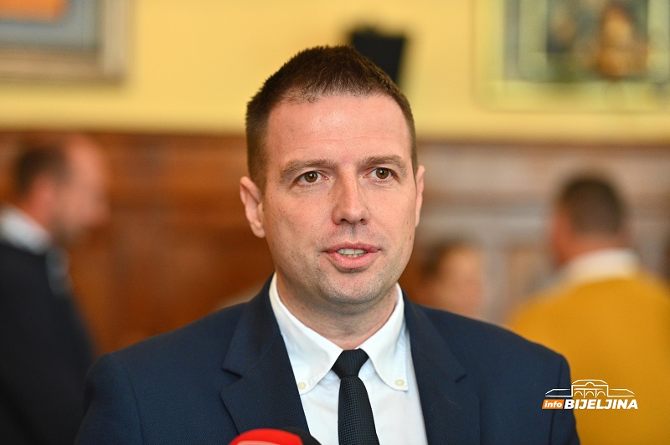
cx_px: 335
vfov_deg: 10.1
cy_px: 222
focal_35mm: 135
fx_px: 2510
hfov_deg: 15.2
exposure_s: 1/320
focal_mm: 135
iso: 2000
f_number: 2.8
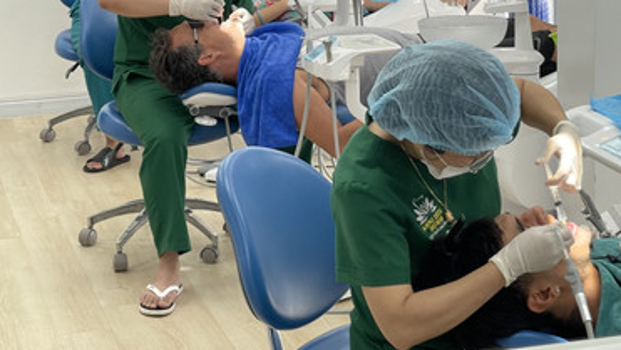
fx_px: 1548
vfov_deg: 12.7
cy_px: -2
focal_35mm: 94
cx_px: 310
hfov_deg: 22.7
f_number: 2.2
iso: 50
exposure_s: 1/100
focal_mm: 7.5
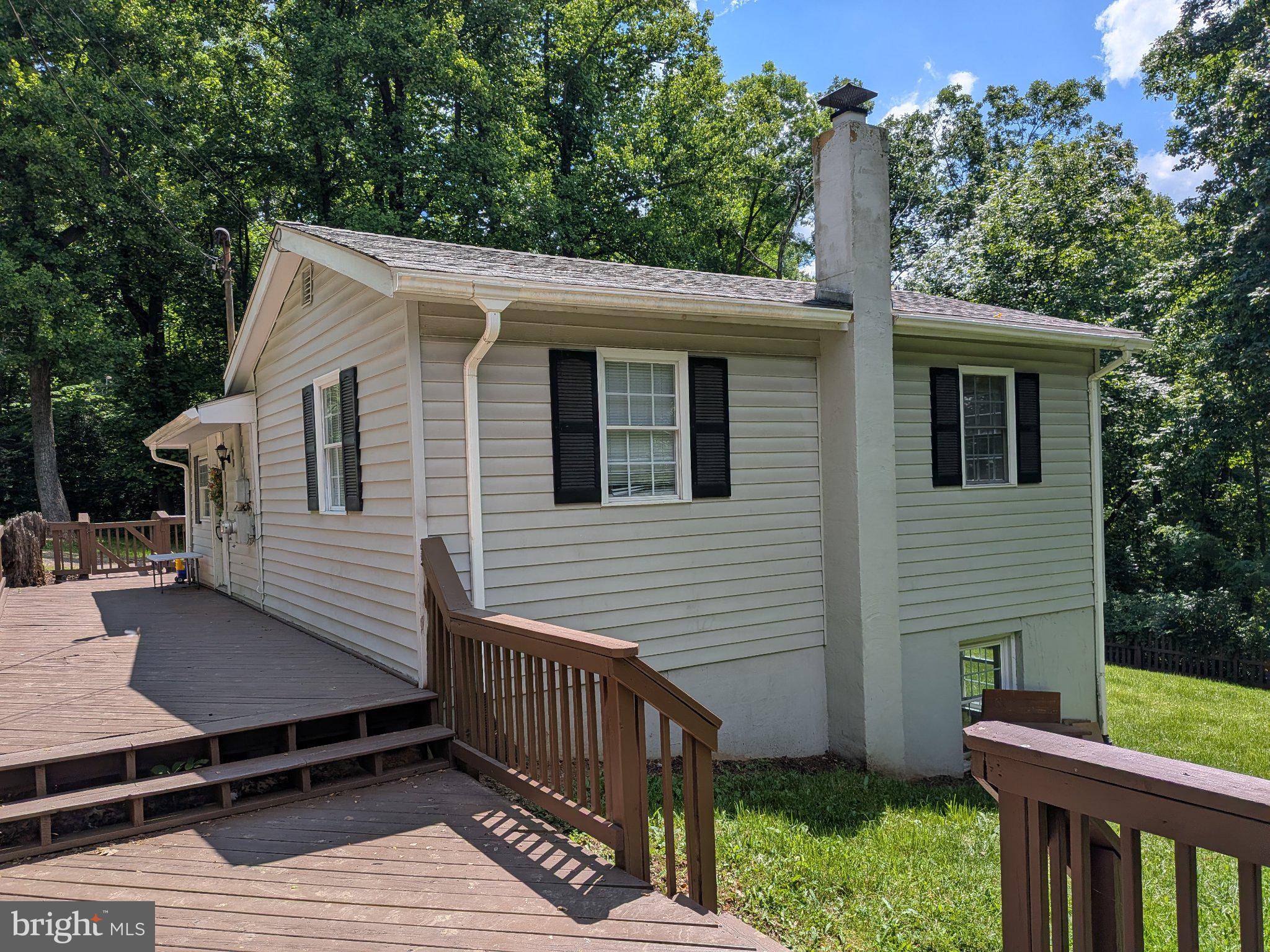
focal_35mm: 24
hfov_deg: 71.6
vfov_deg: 56.8
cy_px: 476
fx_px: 881
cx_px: 635
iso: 28
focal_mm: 4.53
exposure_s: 1/1776
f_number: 1.7
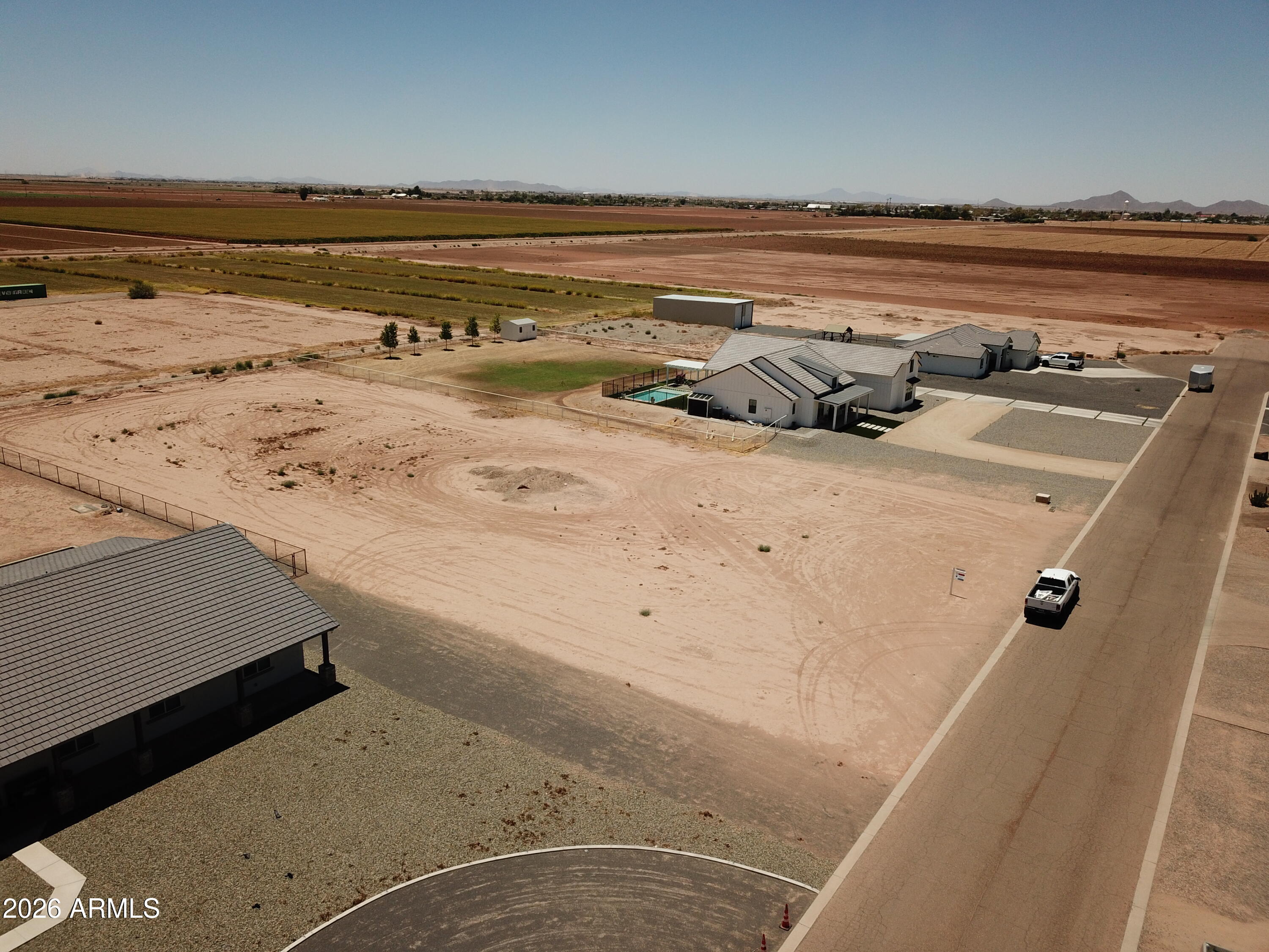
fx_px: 953
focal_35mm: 26
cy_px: 476
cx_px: 634
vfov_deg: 53.1
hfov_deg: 67.3
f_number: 2.2
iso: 100
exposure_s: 1/3086
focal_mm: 4.73
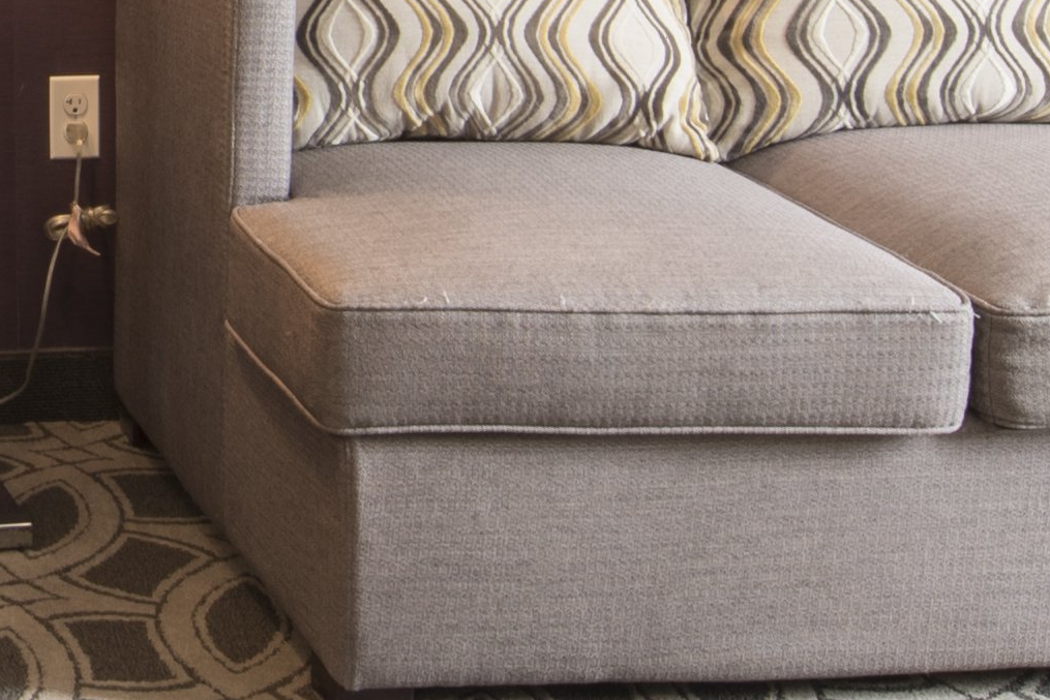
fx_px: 2421
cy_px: -353
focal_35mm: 83
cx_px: -358
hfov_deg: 21.8
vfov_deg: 15.2
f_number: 16
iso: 100
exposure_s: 3
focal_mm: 14
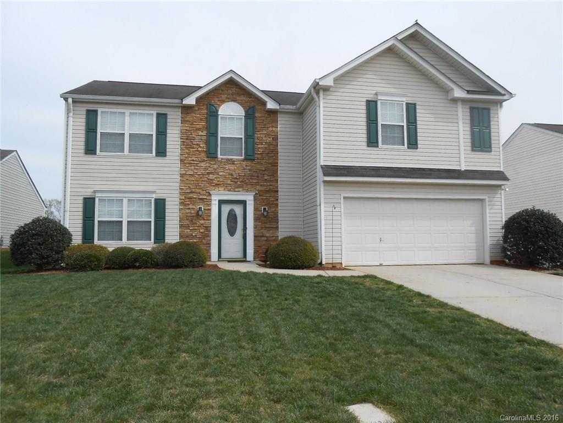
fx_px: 423
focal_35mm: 26
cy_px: 212
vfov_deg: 53.1
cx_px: 282
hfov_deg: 67.3
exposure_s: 1/800
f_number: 3.5
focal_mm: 4.6
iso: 80
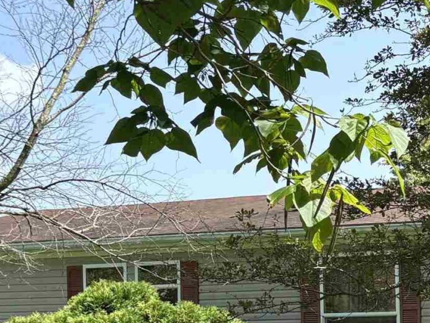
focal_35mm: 96
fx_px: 1193
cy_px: 360
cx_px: 606
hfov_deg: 18.5
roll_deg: +1.2
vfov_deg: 15.0
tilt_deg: +0.1
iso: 50
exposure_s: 1/865
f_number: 1.6
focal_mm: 5.96
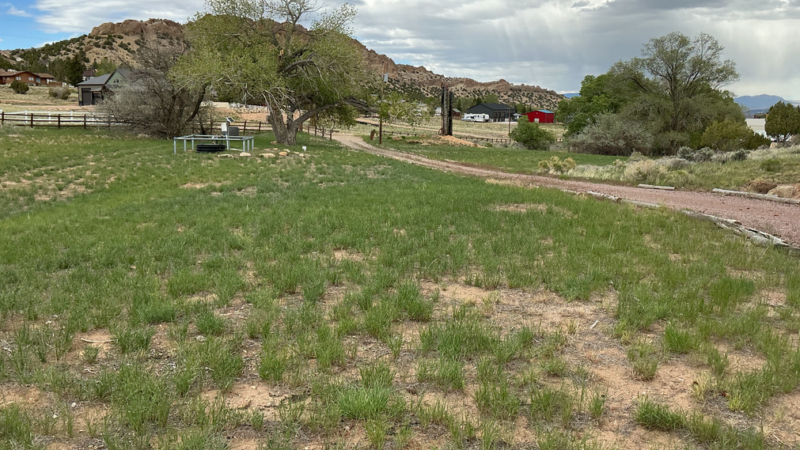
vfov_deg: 36.6
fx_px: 679
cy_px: 195
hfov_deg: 61.0
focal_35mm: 32
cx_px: 396
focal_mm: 3
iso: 25
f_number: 1.8
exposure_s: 1/1377
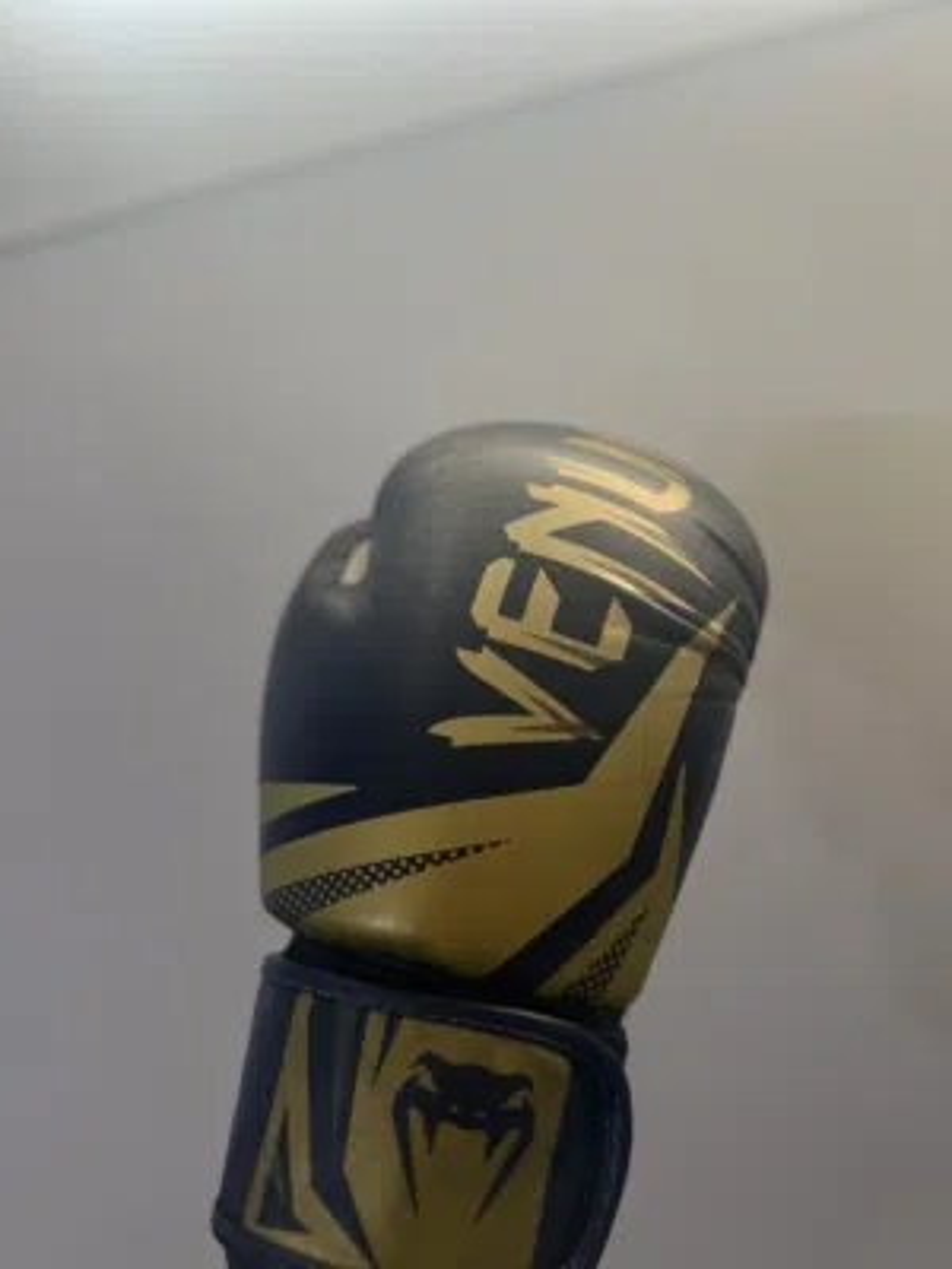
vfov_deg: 67.3
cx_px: 476
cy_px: 634
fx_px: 953
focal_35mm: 26
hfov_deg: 53.1
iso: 125
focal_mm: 5.7
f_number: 1.5
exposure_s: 1/60
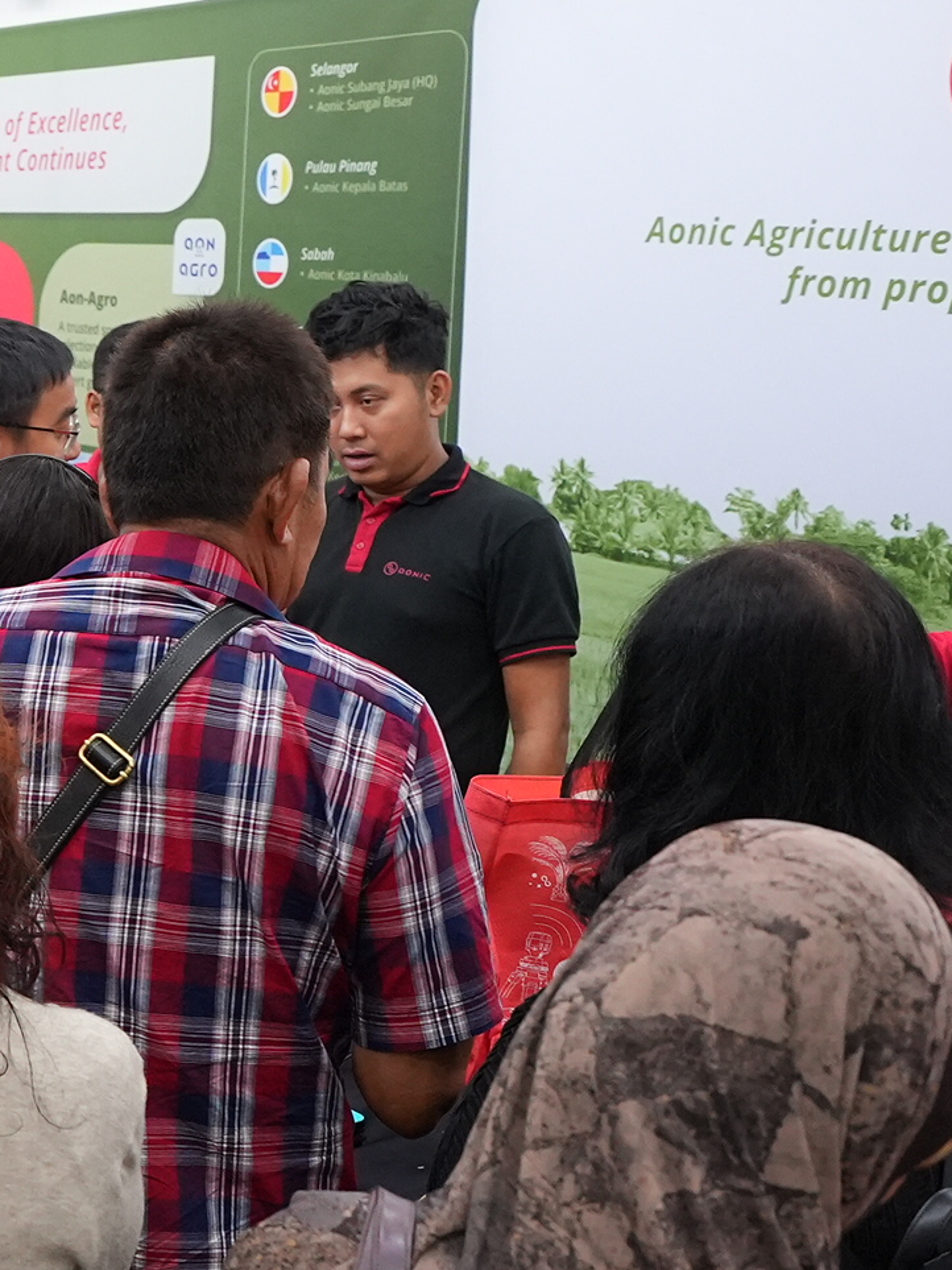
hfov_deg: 21.8
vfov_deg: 34.4
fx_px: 2054
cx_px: -465
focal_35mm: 56
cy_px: 633
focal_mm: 16
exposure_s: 1/200
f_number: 3.2
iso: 2500
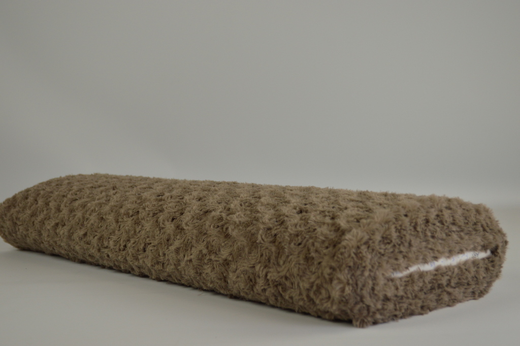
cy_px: 173
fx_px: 779
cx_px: 260
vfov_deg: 25.0
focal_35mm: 54
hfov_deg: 36.9
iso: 400
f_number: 6.3
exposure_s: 1/200
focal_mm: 36
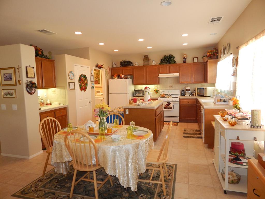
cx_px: 132
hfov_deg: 73.9
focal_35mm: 23
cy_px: 100
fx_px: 176
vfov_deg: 58.9
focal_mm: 4
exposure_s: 1/30
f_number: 3
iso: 200
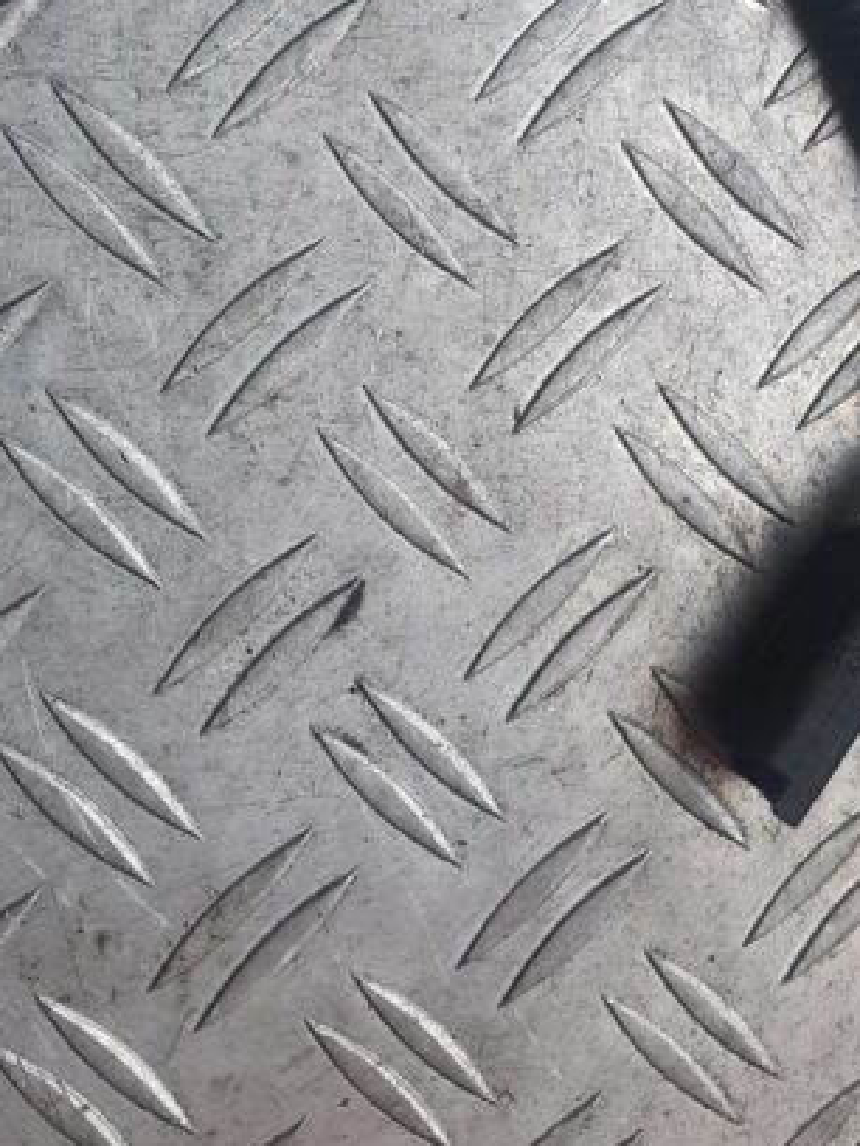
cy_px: 213
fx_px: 1623
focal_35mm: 49
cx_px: 416
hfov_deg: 29.7
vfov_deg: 37.4
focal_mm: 4.6
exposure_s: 1/50
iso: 32
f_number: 2
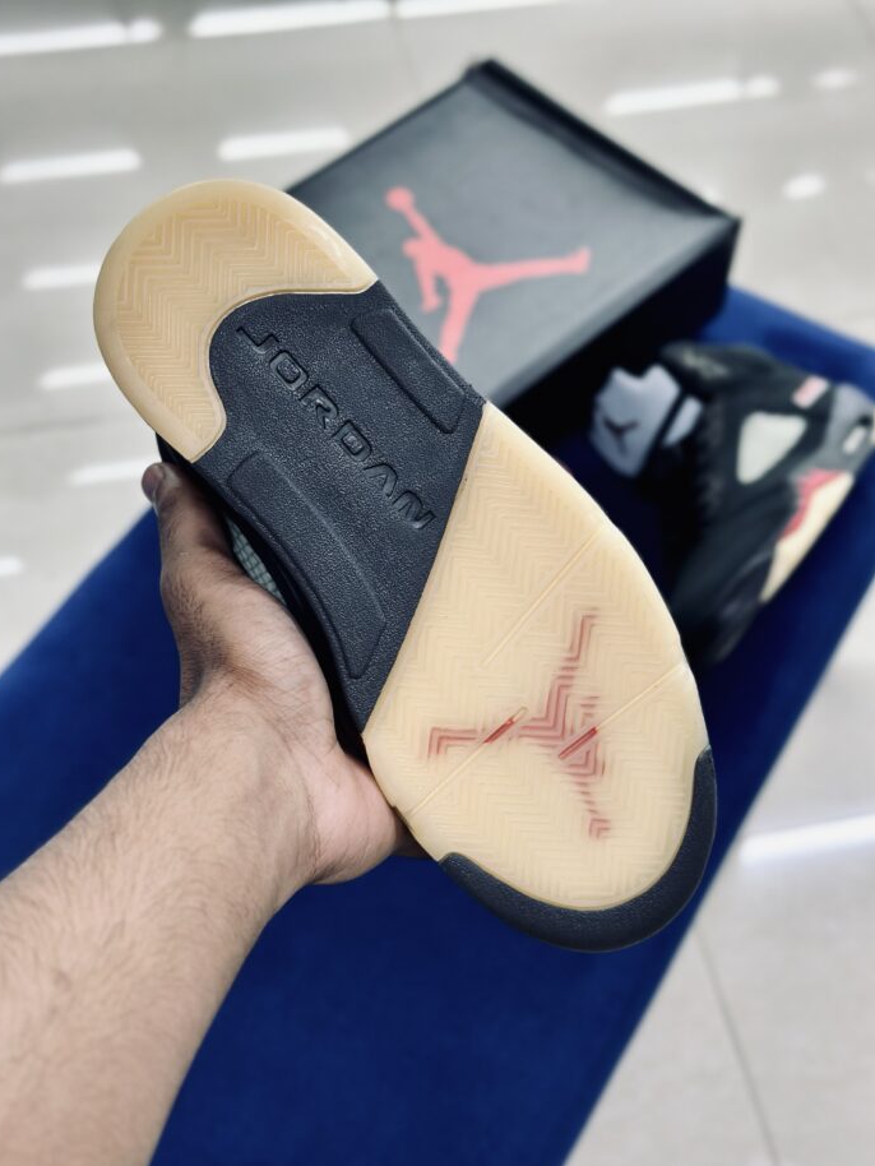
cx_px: 435
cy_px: 594
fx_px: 1651
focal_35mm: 49
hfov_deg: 29.7
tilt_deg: -55.1
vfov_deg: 38.9
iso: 100
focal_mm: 6.86
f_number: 1.78
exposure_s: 1/100
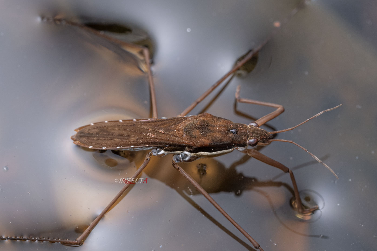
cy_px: 158
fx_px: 1969
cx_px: 210
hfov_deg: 10.9
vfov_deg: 7.3
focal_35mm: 188
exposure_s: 1/200
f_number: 14
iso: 200
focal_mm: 105
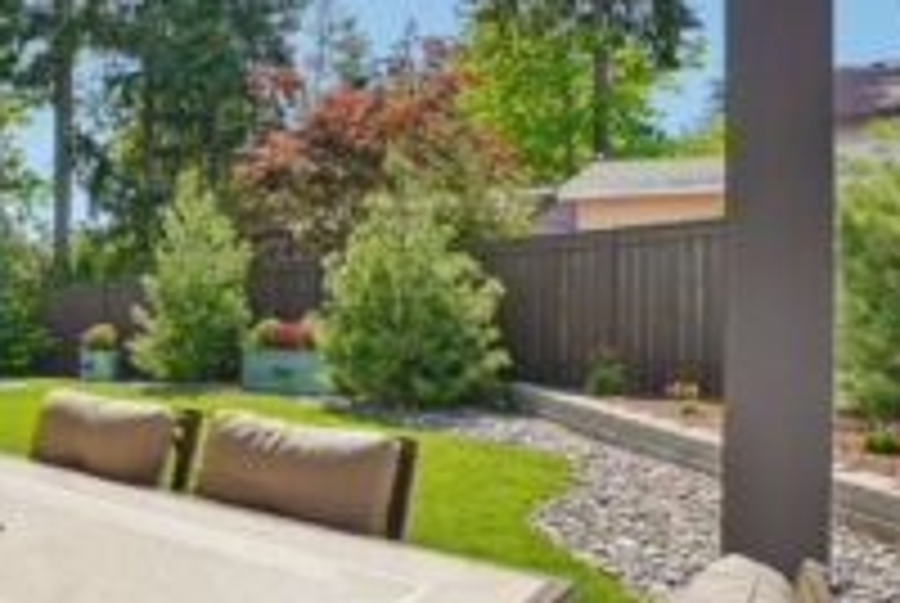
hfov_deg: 54.3
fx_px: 801
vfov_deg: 41.2
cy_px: 277
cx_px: 171
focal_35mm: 32
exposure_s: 1/500
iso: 400
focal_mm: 16
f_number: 8
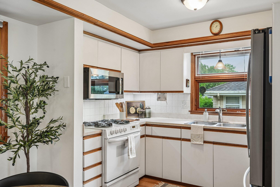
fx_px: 222
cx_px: 140
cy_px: 94
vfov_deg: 45.7
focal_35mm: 28
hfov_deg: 64.6
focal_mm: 28.5
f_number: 9
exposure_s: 1/10
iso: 320
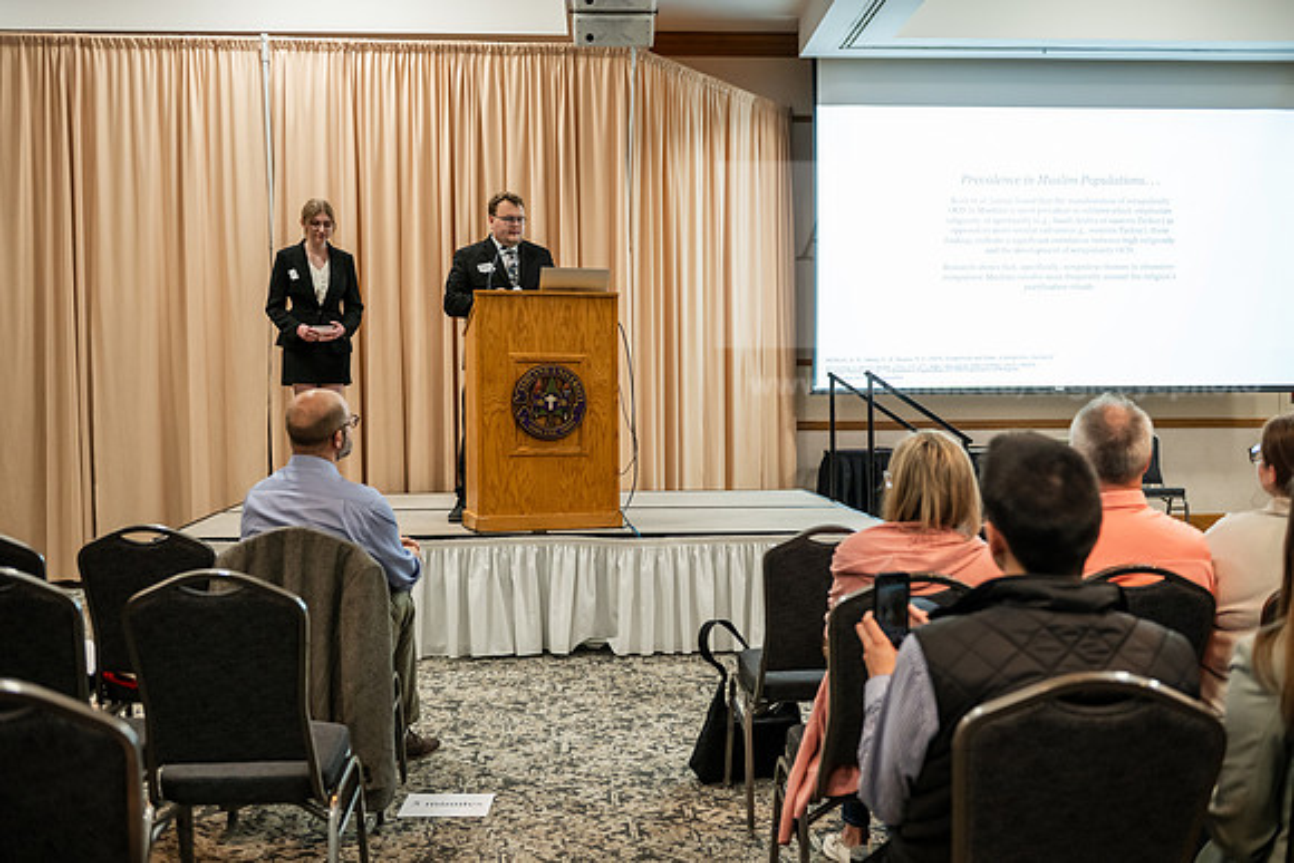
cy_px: 432
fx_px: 1294
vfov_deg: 36.9
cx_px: 647
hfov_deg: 53.1
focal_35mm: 36
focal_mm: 36
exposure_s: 1/200
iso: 1600
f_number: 3.2
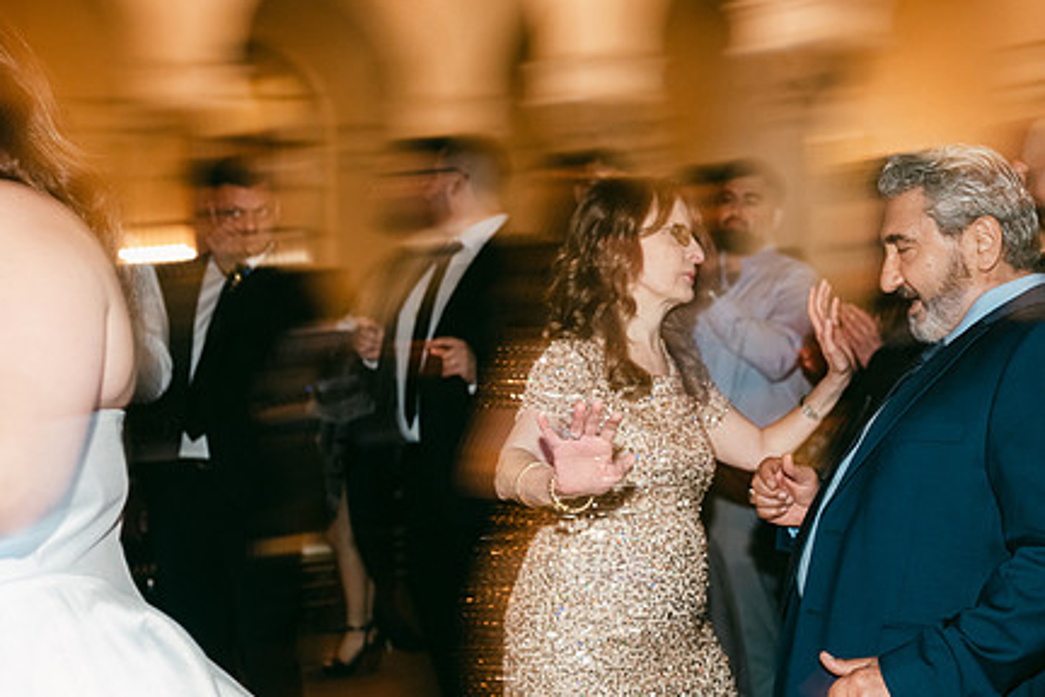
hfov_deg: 41.8
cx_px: 617
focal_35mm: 47
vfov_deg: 28.5
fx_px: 1364
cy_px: 456
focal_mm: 35
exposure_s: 1/15
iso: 1250
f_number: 3.2
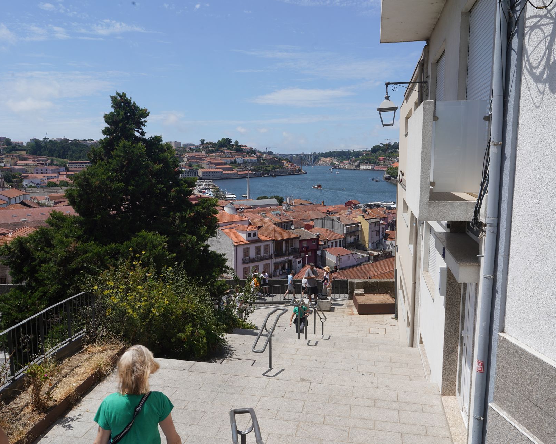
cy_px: 219
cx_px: 287
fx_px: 461
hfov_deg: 62.2
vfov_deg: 51.5
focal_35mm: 28
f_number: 18
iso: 100
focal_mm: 24
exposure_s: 1/100
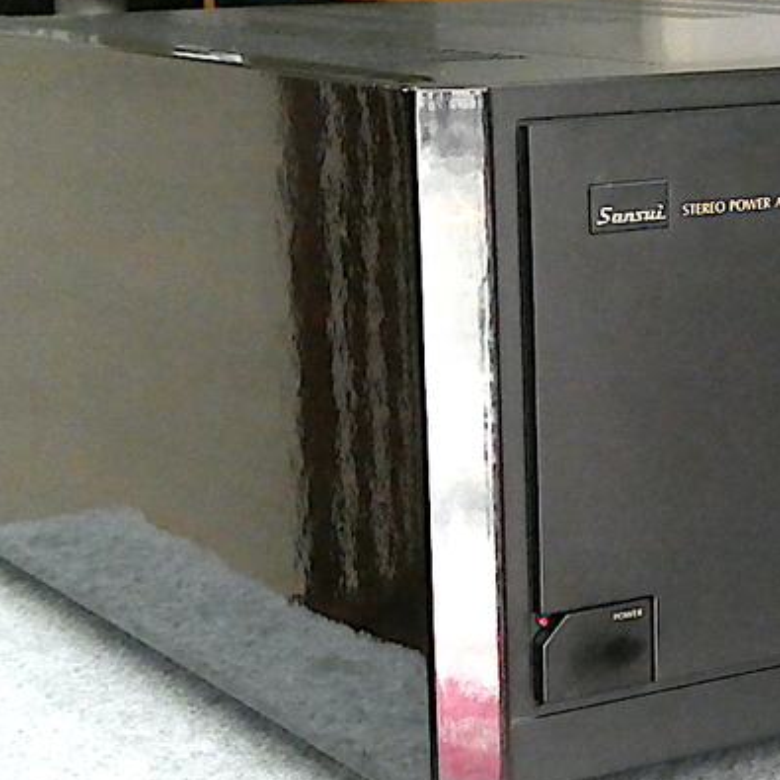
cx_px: 756
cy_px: 397
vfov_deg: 17.2
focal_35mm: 101
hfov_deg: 16.9
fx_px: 2575
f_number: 6.3
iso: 1600
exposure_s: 1/40
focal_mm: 8.4
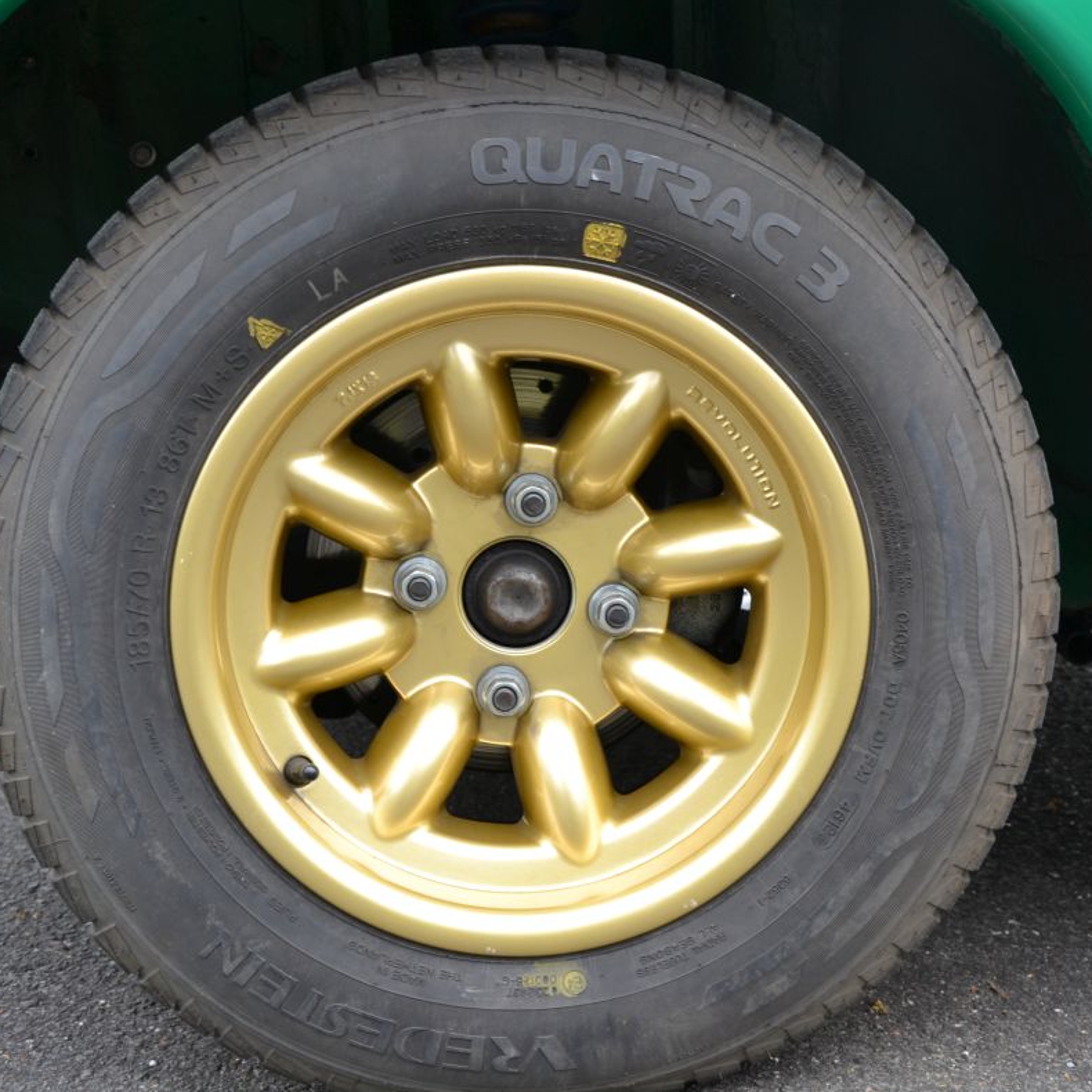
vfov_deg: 27.7
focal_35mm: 62
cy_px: 550
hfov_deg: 27.7
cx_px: 546
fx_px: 2213
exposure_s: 1/60
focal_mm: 32
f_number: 5.6
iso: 220
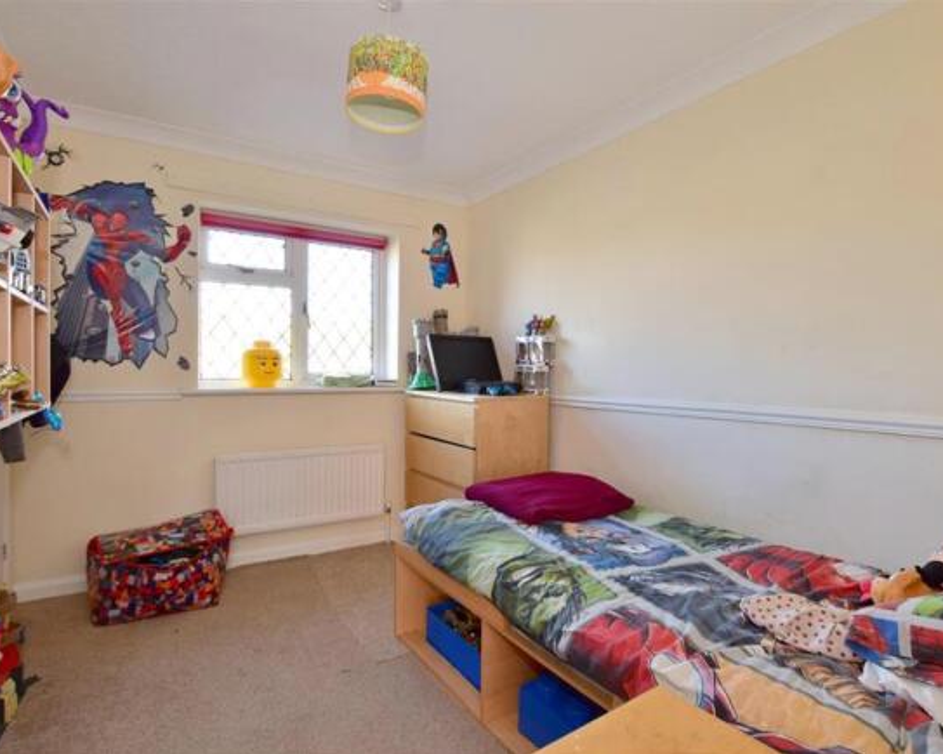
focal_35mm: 17
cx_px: 476
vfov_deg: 76.9
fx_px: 474
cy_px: 378
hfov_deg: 89.7
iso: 200
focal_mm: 10
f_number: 11
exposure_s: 1/10
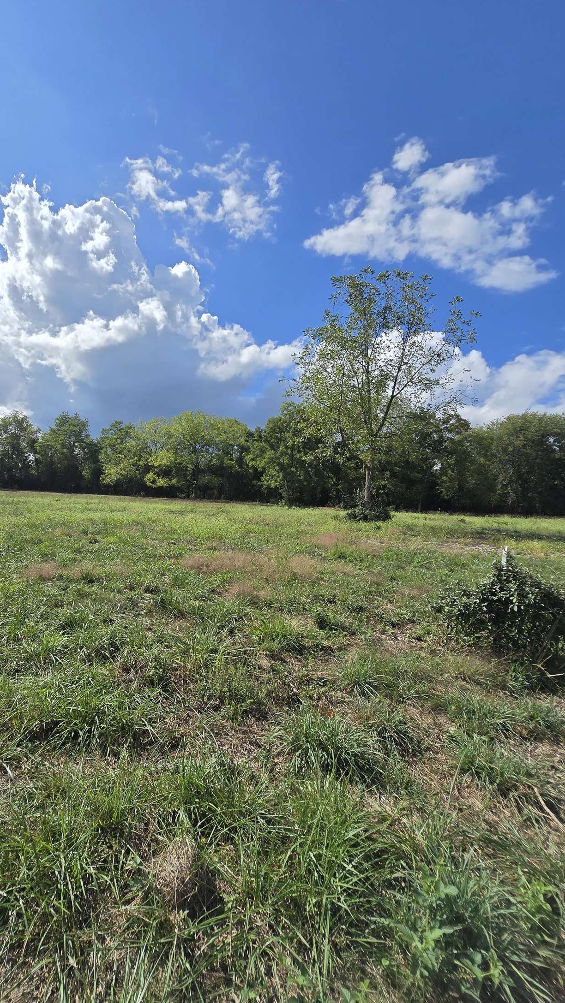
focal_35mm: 15
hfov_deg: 68.0
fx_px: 399
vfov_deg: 103.0
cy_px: 507
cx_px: 176
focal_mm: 2.2
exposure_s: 1/3550
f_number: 2.2
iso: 50
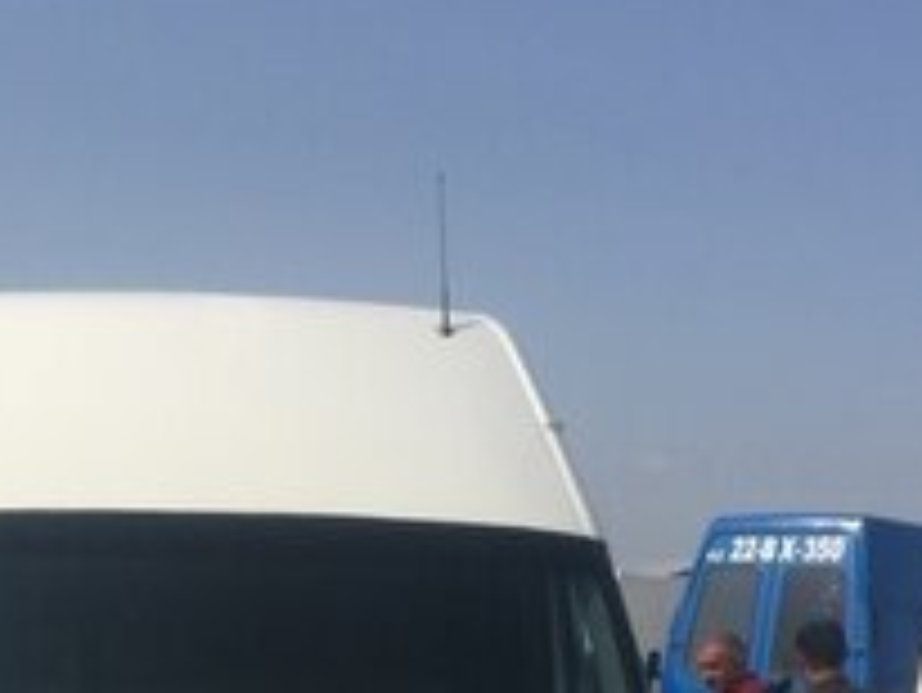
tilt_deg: -6.7
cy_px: 873
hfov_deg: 27.6
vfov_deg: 19.6
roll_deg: -1.0
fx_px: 1866
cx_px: 310
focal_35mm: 70
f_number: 2.2
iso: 32
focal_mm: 4.15
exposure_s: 1/4950
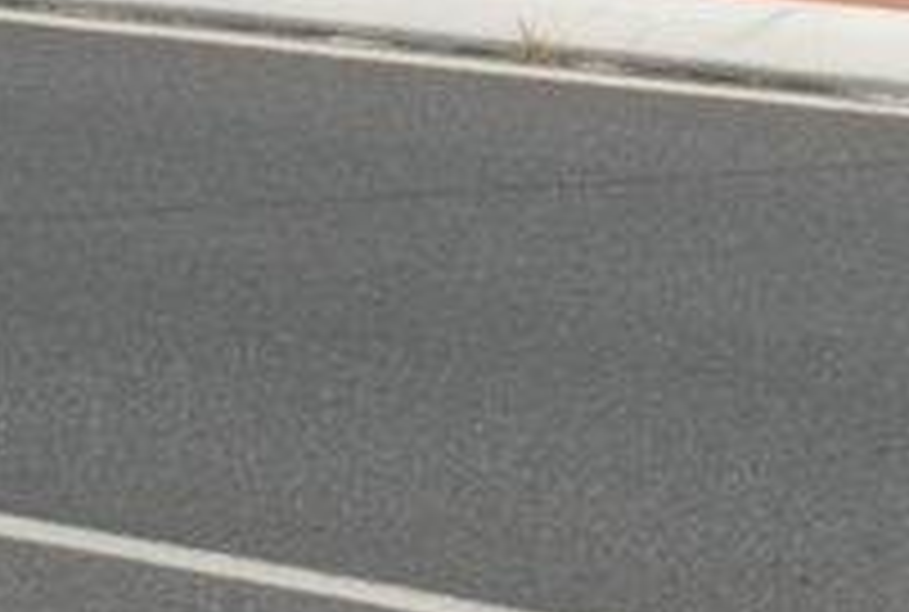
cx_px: 2156
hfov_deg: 6.9
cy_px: -736
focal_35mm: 282
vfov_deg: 4.8
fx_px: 7142
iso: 200
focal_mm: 38
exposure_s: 1/60
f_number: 22
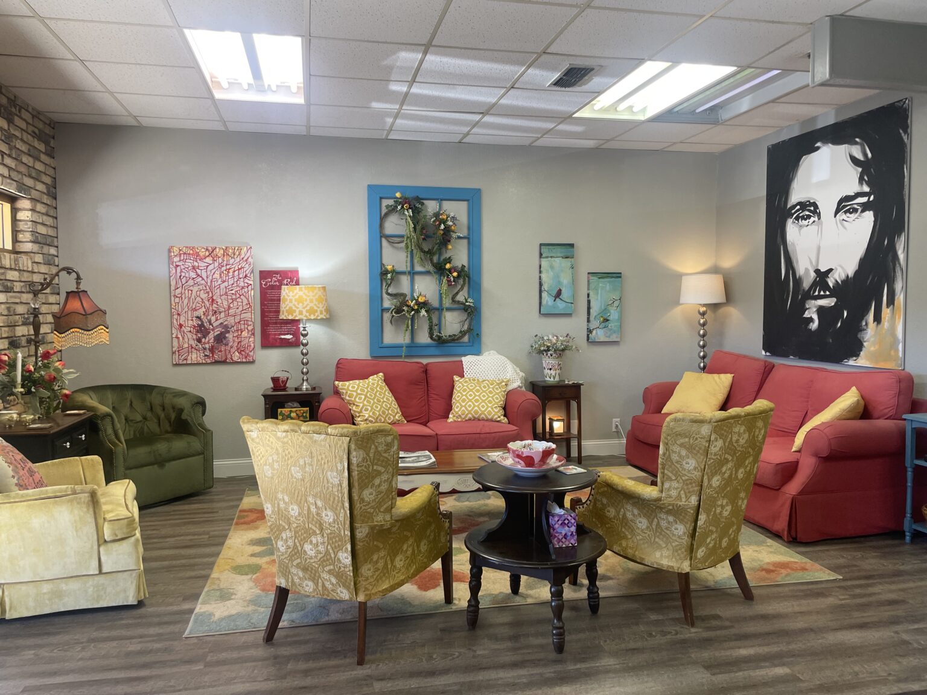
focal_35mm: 26
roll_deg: +0.4
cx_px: 464
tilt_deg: -2.8
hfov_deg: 67.3
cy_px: 348
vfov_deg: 53.1
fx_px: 696
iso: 80
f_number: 1.6
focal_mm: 4.2
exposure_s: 1/120
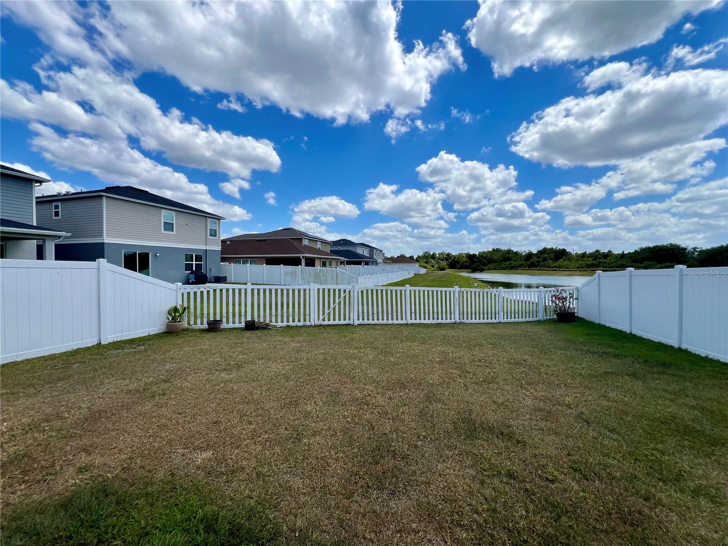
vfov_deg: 89.9
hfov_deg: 106.2
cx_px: 364
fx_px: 273
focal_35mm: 13
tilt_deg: -0.8
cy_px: 273
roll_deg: +0.2
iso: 32
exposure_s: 1/2053
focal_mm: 1.57
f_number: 1.8
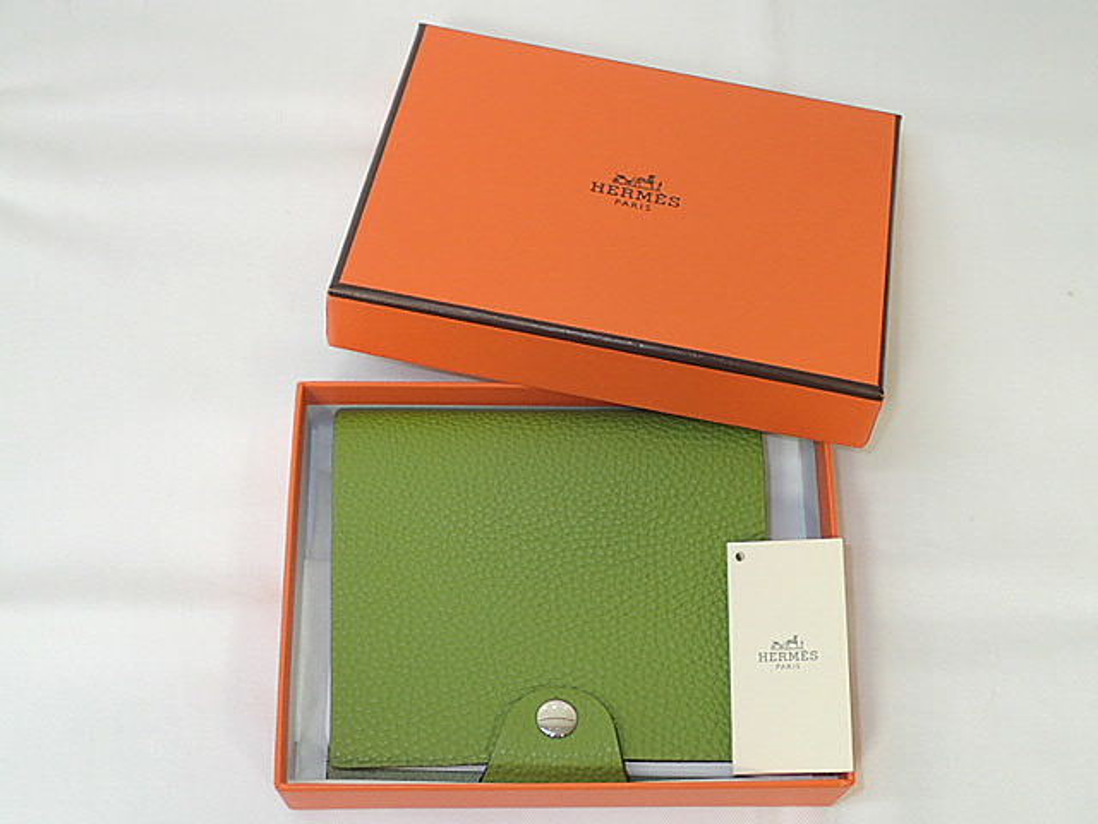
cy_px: 412
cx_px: 549
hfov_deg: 36.2
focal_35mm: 53
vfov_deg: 27.5
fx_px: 1681
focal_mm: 9.61
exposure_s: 1/60
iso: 200
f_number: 3.4
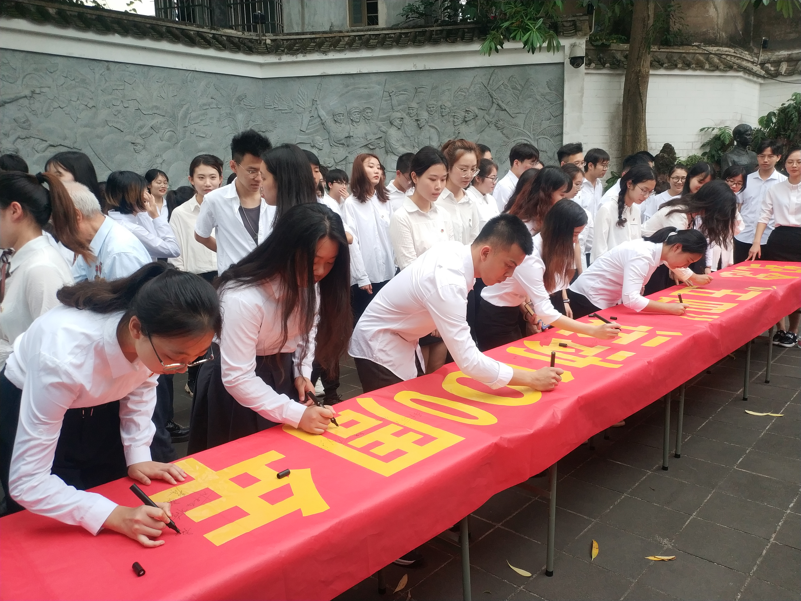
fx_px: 740
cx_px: 400
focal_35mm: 32
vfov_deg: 44.2
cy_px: 300
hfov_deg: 56.8
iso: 225
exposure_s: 1/100
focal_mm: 4.5
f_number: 2
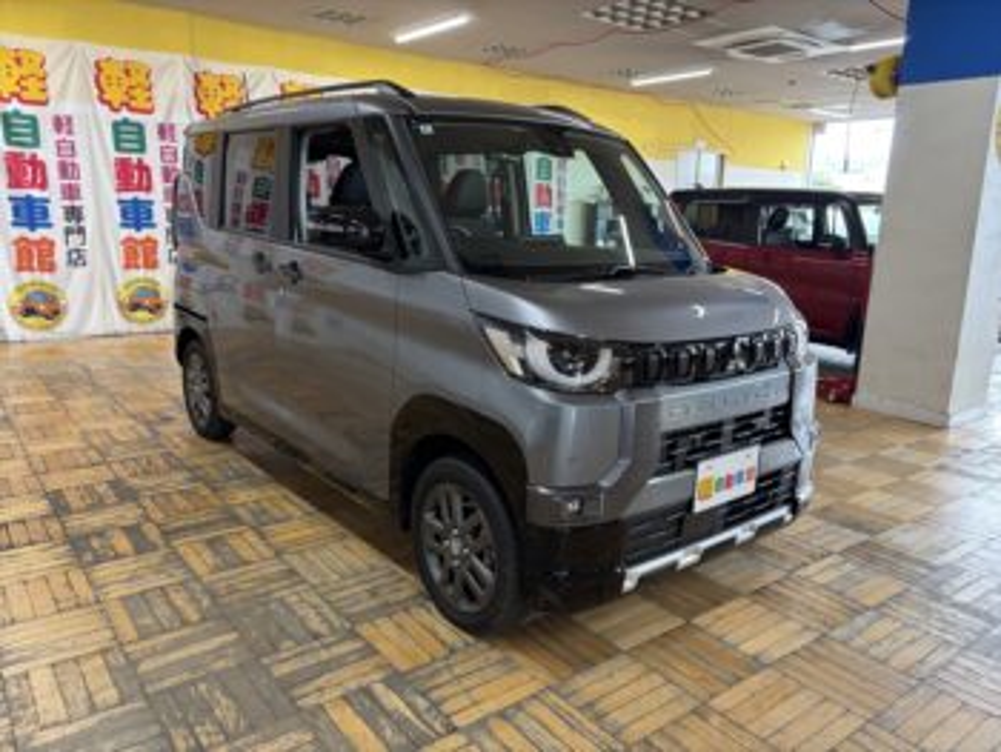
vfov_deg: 53.1
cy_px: 376
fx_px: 752
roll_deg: -2.6
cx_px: 500
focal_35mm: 26
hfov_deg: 67.3
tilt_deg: -10.3
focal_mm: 5.96
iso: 125
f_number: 1.6
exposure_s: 1/86
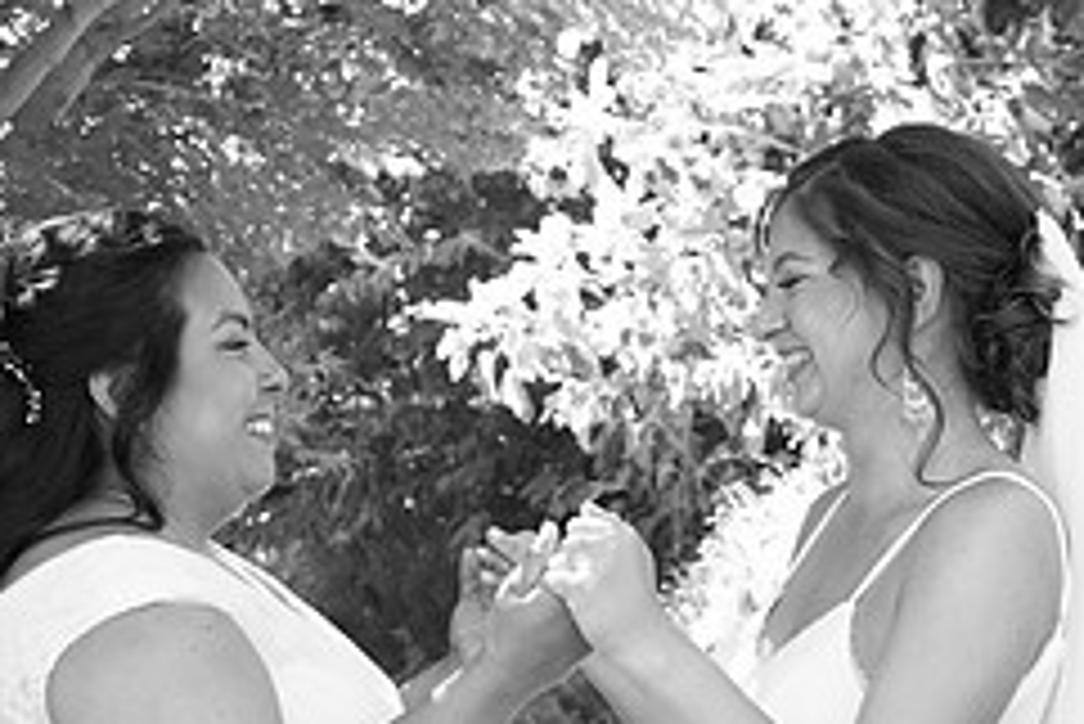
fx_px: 2320
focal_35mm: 77
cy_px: 807
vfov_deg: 17.1
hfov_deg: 26.3
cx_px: 436
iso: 640
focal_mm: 32
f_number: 4
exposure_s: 1/400
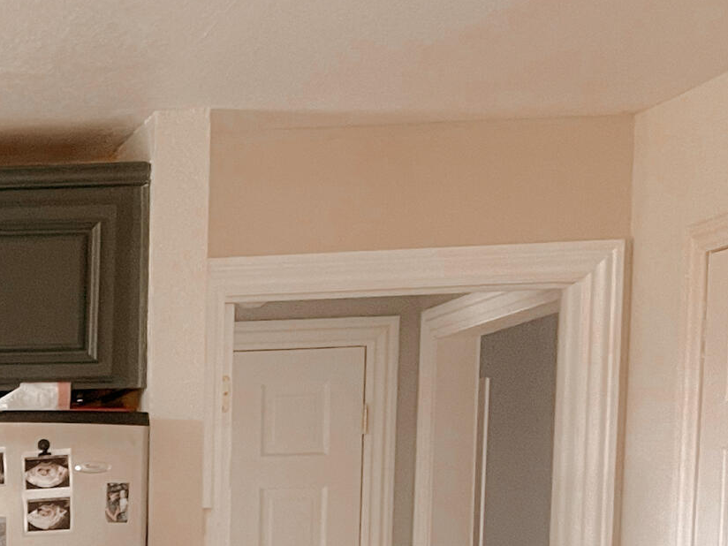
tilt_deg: -5.8
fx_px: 1914
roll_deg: +0.7
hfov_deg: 18.4
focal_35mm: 91
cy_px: 813
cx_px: -450
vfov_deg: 15.1
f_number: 1.6
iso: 125
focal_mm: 5.1
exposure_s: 1/92
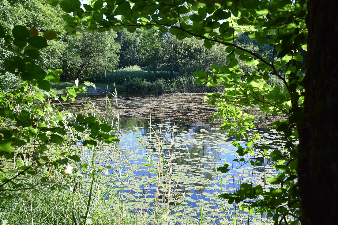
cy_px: 112
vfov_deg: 30.8
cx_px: 169
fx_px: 408
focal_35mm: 44
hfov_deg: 45.0
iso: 400
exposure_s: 1/250
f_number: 8
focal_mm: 29
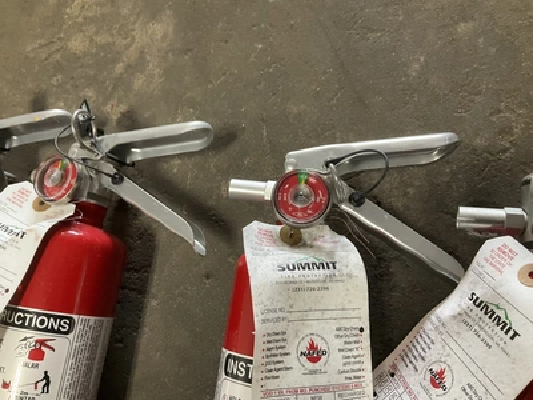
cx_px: 266
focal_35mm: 29
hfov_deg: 61.7
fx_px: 447
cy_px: 200
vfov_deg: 48.2
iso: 200
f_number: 1.8
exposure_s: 1/60
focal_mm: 3
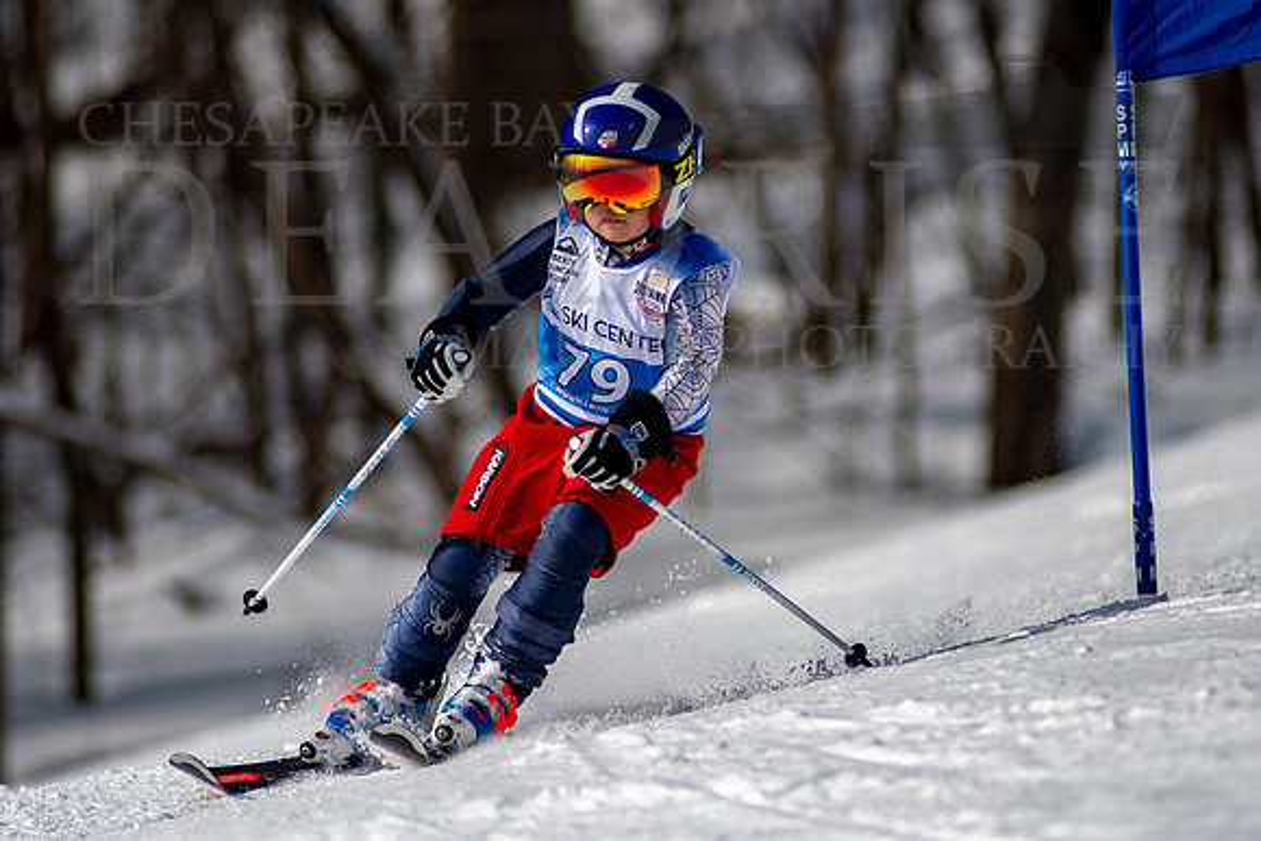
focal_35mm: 532
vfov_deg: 2.6
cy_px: 344
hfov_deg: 3.9
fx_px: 18638
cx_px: 745
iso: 100
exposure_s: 1/8000
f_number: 2.8
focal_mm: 300
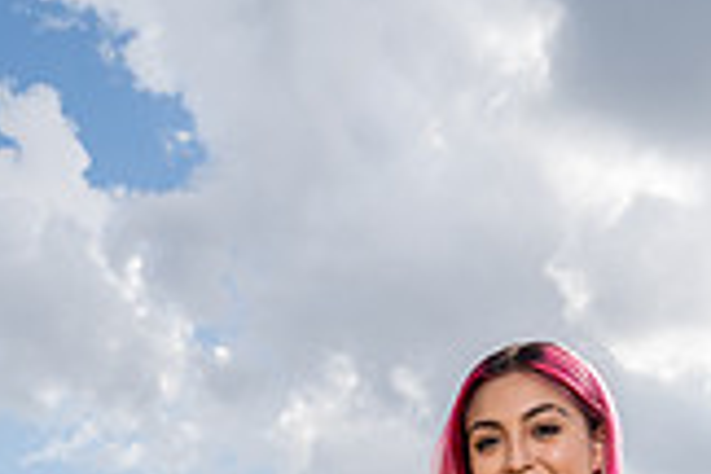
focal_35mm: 89
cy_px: 974
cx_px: 439
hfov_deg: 22.8
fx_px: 1758
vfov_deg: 13.1
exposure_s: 1/250
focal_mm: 32
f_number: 7.1
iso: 100
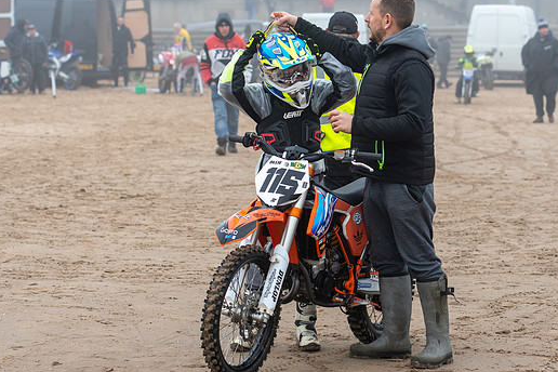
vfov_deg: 11.6
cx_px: 310
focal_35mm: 118
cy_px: 185
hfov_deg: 17.3
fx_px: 1829
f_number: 4
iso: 200
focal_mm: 70
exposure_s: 1/320
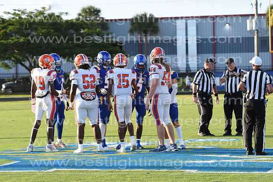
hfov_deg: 13.0
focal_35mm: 158
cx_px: 136
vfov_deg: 8.7
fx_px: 1195
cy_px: 91
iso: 200
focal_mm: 105
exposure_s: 1/500
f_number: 5.6
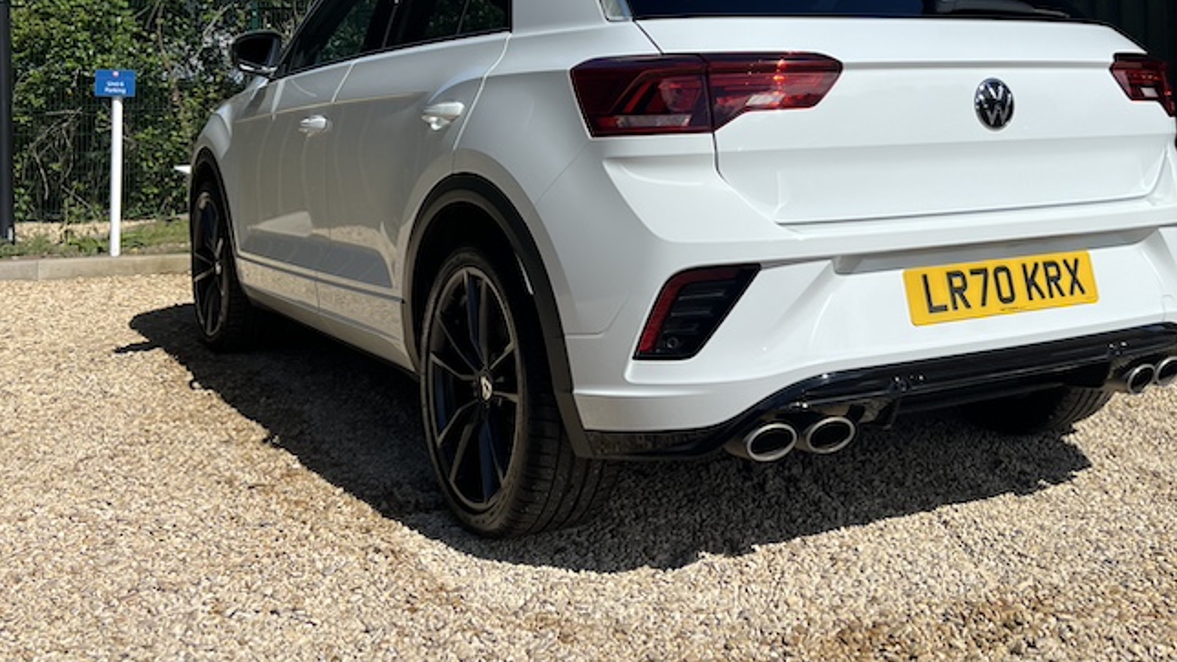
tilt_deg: +0.0
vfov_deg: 26.4
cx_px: 760
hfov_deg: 45.9
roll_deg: +0.7
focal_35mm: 44
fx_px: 1373
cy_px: 97
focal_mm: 5.7
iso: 50
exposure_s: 1/9434
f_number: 1.5
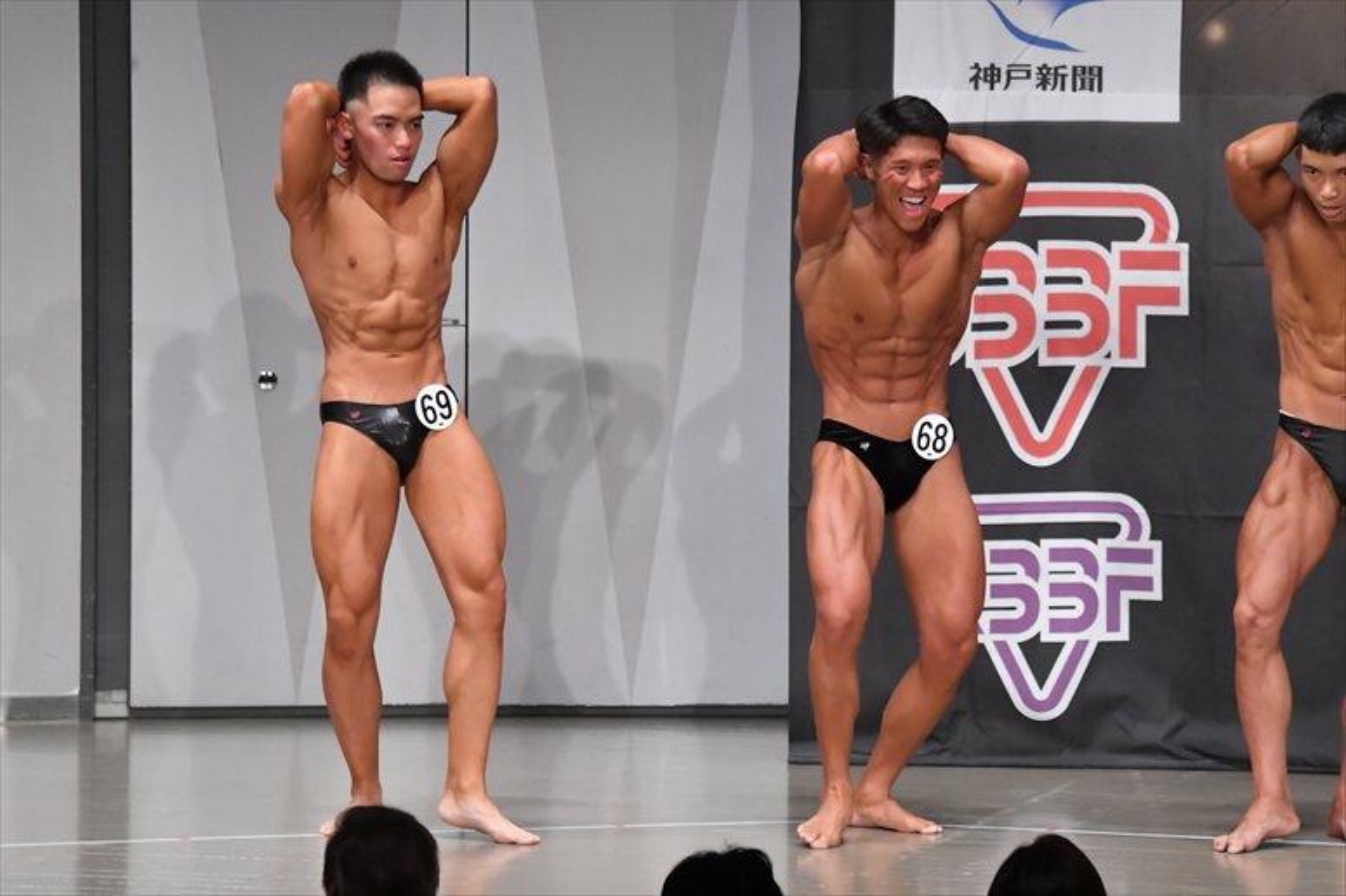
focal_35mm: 225
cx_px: 673
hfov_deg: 9.2
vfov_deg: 6.1
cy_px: 448
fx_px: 8409
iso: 6400
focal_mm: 150
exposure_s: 1/400
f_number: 5.6
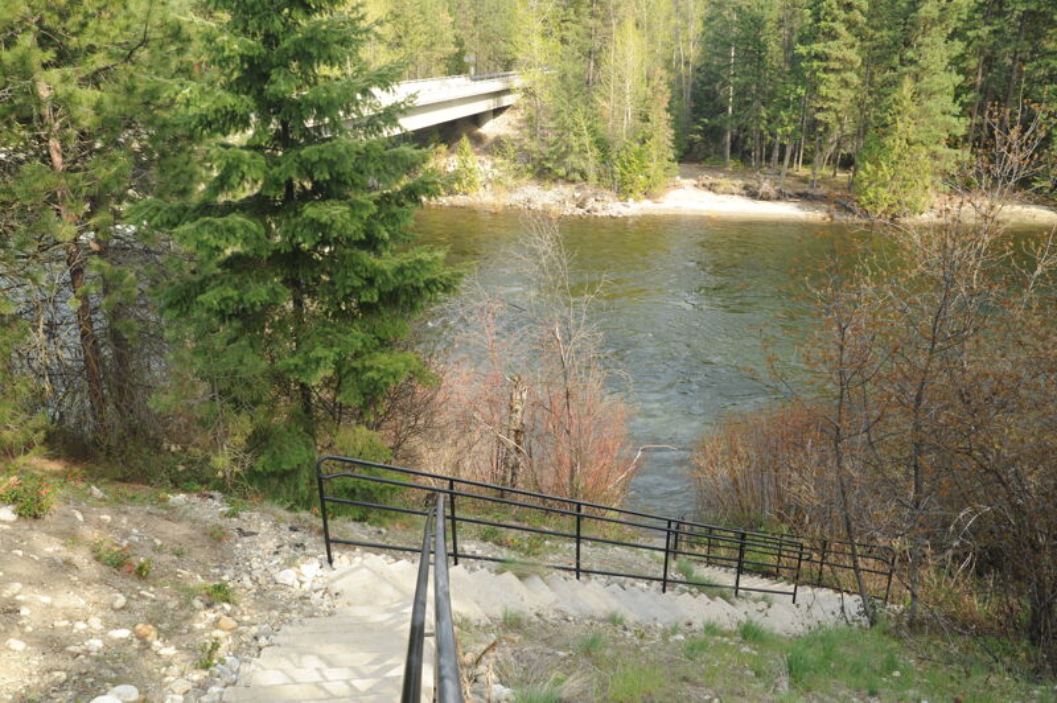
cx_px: 528
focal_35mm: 28
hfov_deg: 65.5
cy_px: 352
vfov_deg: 46.3
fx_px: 821
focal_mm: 28
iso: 200
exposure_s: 1/60
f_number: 9
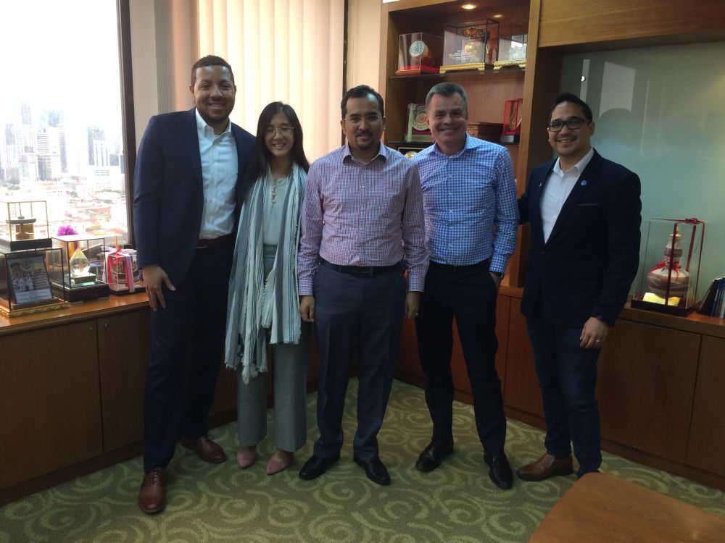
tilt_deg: -12.0
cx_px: 362
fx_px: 607
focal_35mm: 29
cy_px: 272
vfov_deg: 48.2
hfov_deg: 61.7
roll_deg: -0.4
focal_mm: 4.15
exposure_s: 1/33
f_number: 2.2
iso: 64
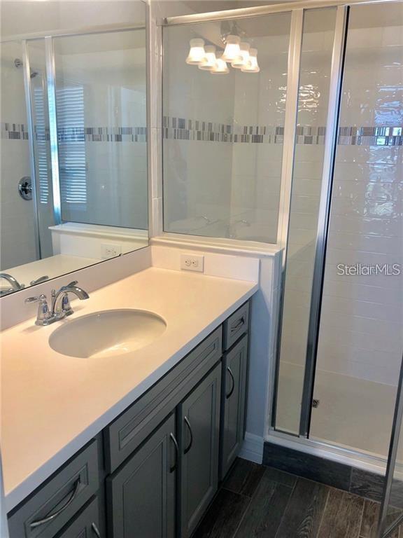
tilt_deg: -15.6
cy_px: 269
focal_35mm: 28
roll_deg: -1.4
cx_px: 202
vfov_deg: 63.4
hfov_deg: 49.7
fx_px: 435
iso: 50
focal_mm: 3.99
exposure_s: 1/120
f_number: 1.8
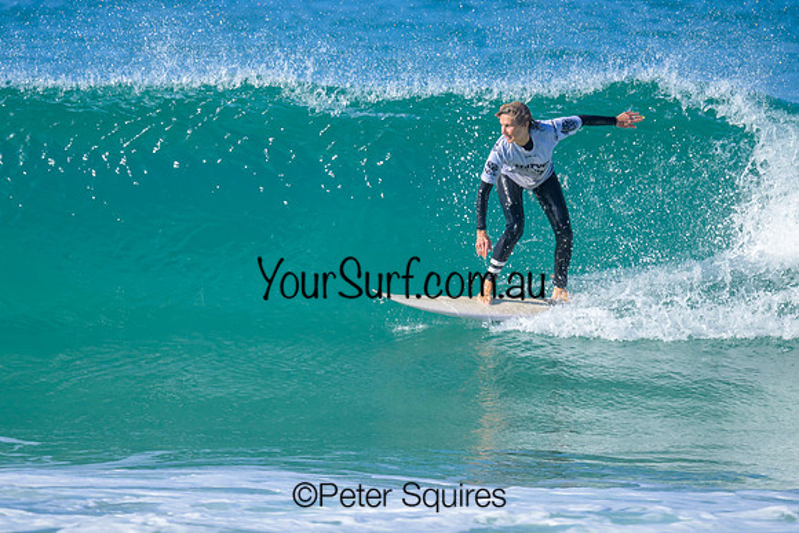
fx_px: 24383
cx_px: 397
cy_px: 243
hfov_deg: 1.9
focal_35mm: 1098
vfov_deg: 1.3
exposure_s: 1/2000
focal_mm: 800
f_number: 6.3
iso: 320
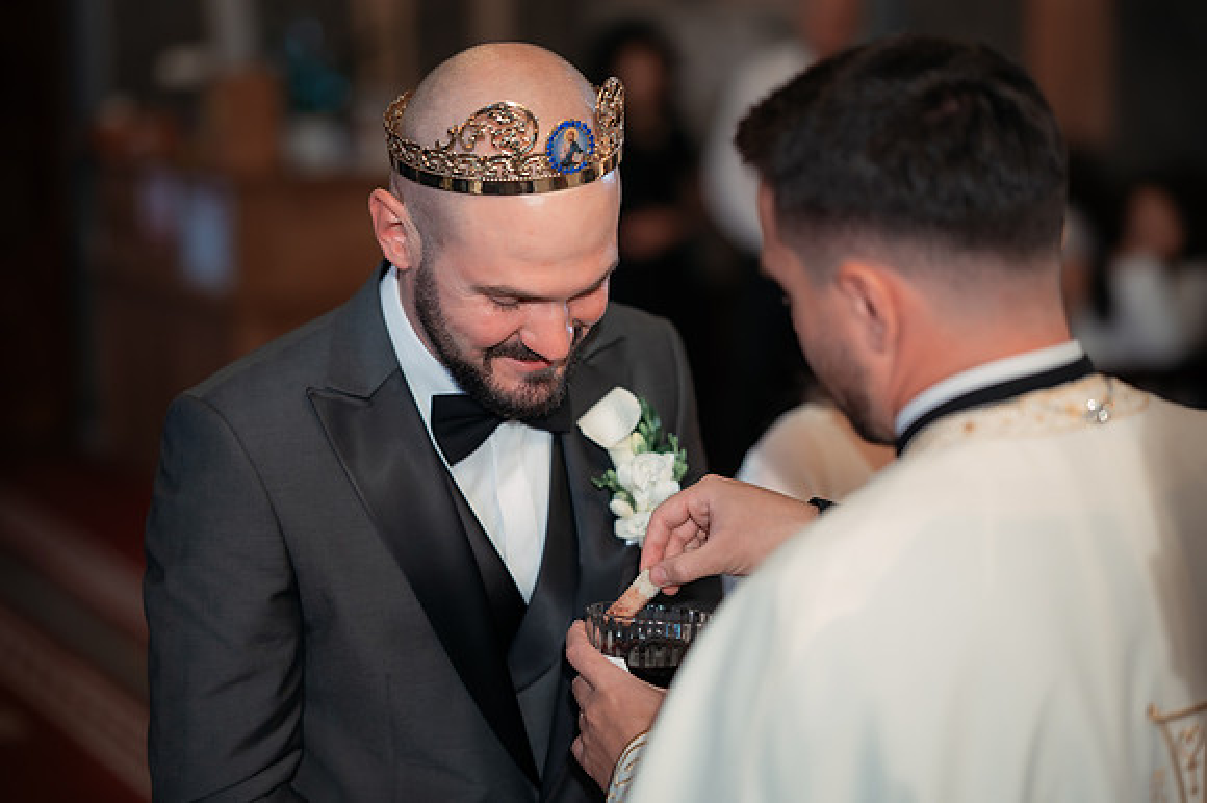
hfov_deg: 23.9
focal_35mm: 85
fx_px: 2848
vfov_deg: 16.1
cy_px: 402
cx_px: 604
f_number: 1.8
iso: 1600
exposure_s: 1/200
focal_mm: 85
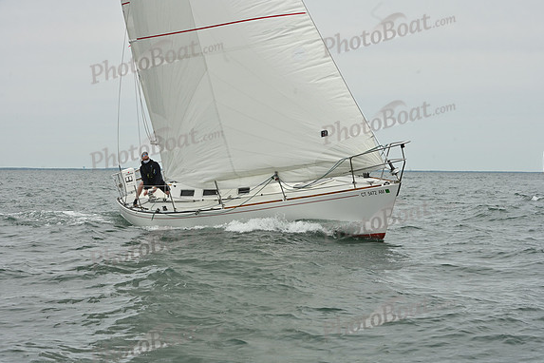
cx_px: 273
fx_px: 1224
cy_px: 183
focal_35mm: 81
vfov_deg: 16.9
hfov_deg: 25.1
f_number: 11
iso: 320
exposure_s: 1/1000
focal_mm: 80
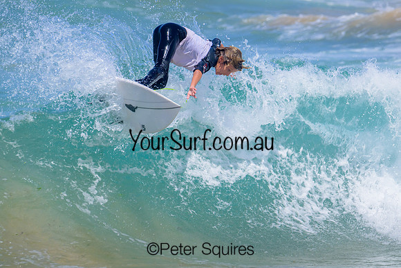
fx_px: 7391
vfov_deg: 2.1
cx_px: 251
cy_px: 128
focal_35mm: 663
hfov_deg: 3.1
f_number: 11
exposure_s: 1/2000
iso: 720
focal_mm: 530
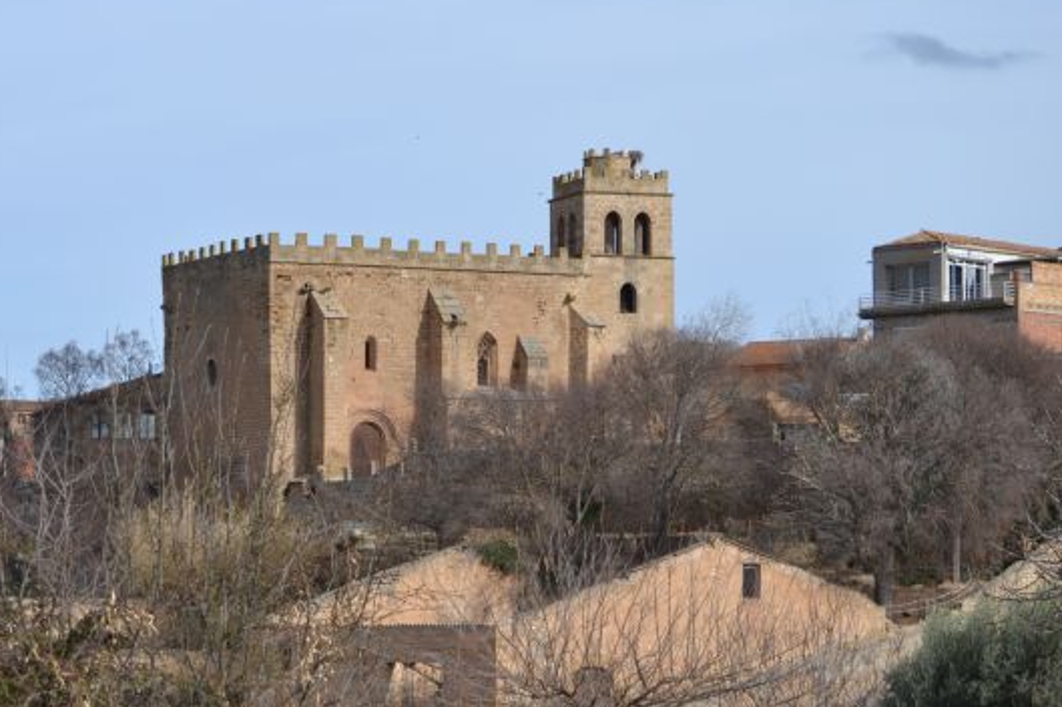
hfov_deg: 16.4
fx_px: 3678
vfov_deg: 11.0
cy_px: 381
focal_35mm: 125
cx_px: 387
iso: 100
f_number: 5.6
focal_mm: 55
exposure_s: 1/640
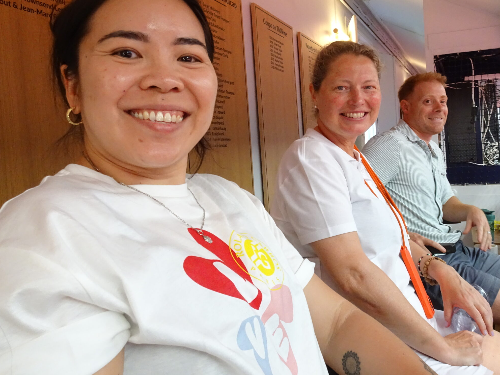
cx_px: 288
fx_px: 448
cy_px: 157
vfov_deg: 45.3
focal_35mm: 31
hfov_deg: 58.1
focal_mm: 4.1
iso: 500
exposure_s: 1/60
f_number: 3.5
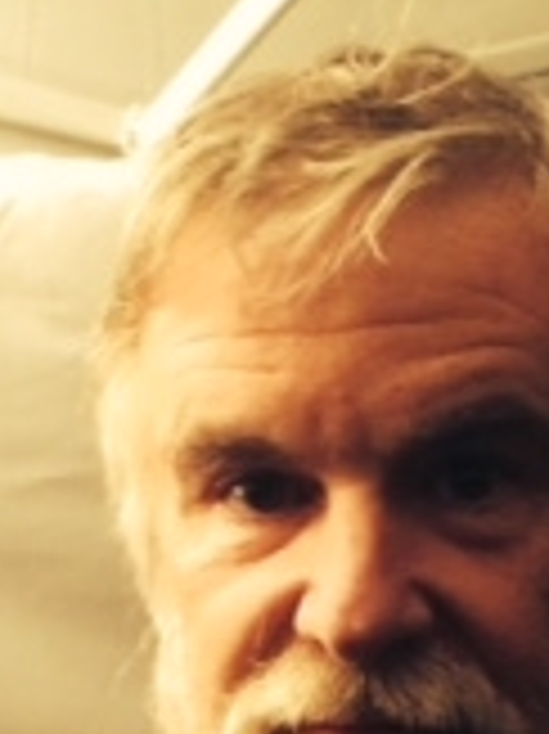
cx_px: 464
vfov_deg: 16.0
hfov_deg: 12.5
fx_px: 2499
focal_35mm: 118
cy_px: 896
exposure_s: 1/24
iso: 320
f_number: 2.2
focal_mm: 4.12
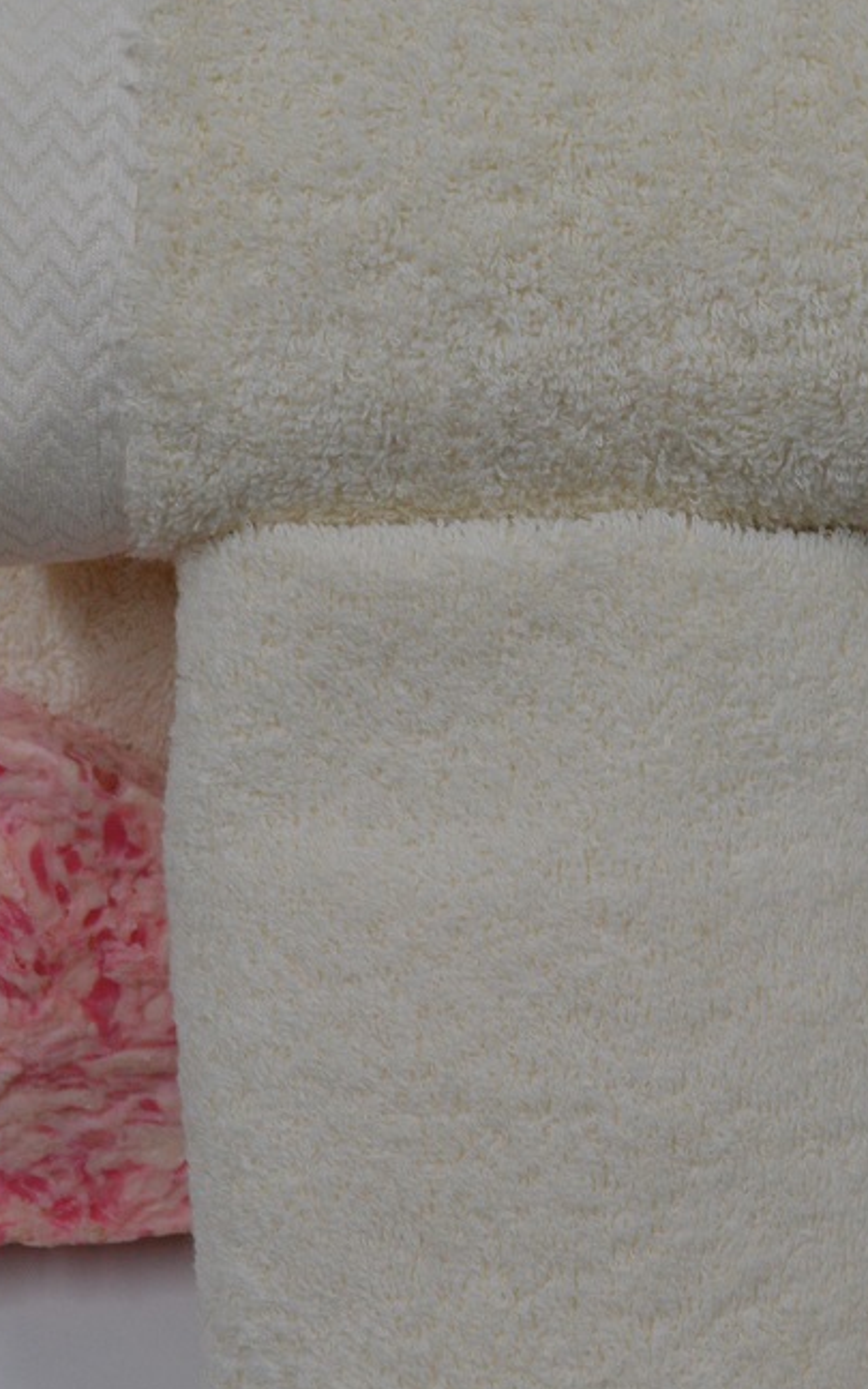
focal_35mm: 85
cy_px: 619
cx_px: 758
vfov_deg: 24.3
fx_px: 3217
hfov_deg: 15.2
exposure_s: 1/100
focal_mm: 24
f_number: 5
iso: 400
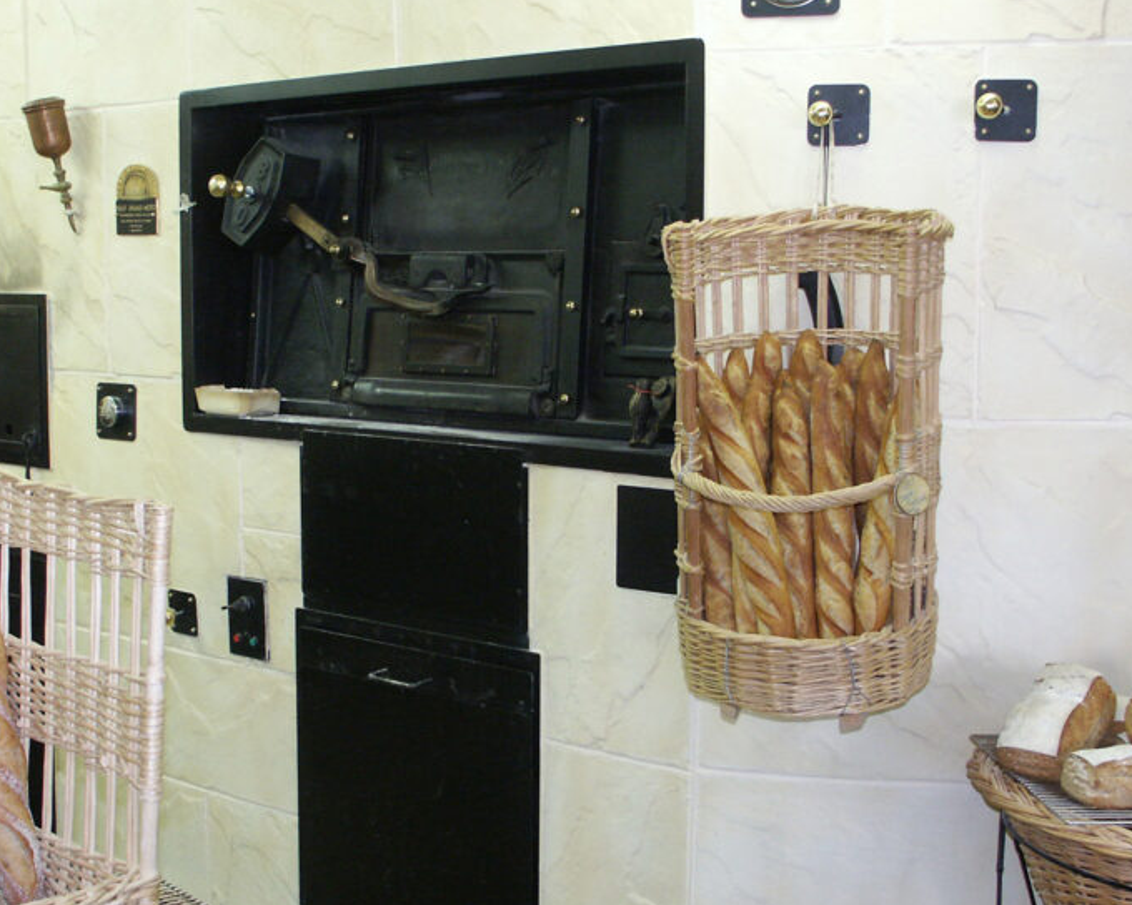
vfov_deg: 30.3
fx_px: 1675
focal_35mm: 50
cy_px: 459
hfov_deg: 37.2
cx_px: 459
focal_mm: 8.94
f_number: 2.8
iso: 200
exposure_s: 1/45
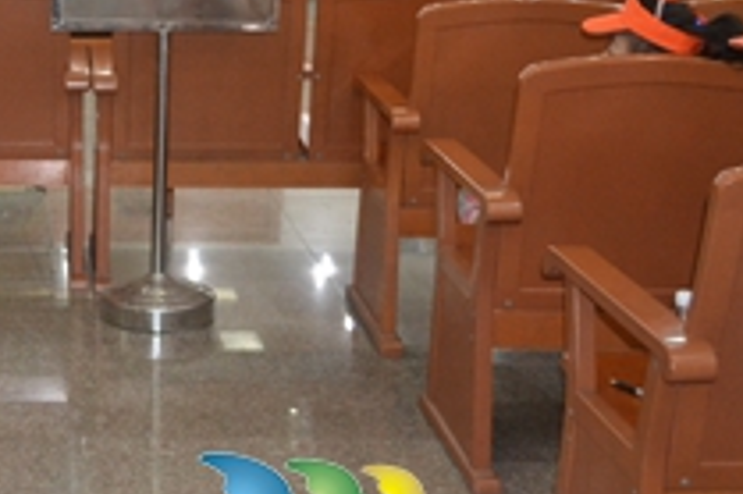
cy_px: 76
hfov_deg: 22.2
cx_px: -103
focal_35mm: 86
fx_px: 1774
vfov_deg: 15.7
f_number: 4
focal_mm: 24
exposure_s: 1/60
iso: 2200
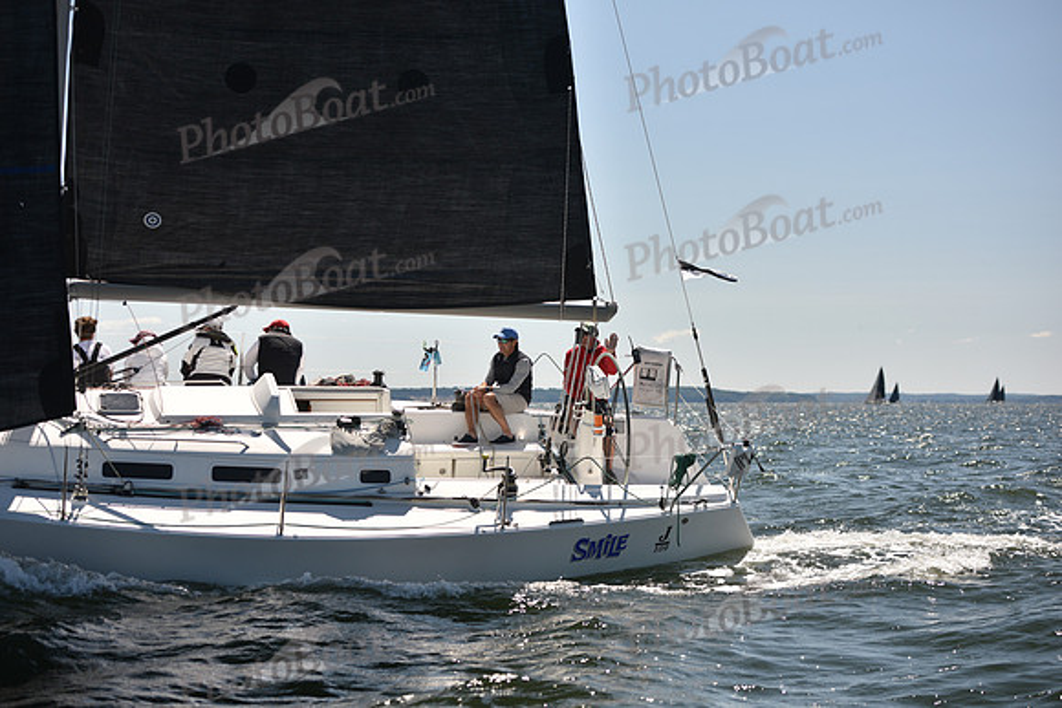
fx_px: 2065
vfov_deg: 19.5
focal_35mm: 70
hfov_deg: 28.8
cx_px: 531
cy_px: 354
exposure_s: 1/1600
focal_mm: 70
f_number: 3.5
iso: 250
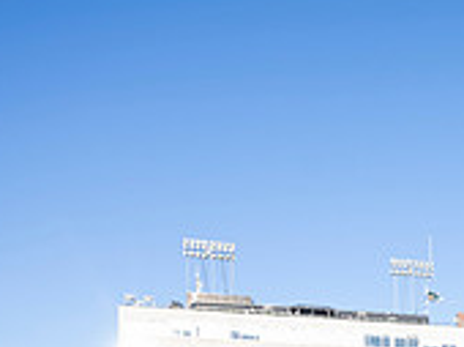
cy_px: 488
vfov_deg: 25.5
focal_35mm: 46
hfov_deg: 33.7
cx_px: 554
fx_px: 616
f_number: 4.5
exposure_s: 1/500
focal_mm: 14
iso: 160
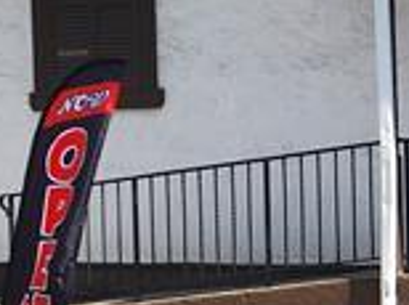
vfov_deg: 9.6
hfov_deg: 12.3
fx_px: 1805
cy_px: 268
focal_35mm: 153
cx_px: 619
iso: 12
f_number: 1.8
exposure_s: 1/880
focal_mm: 6.4
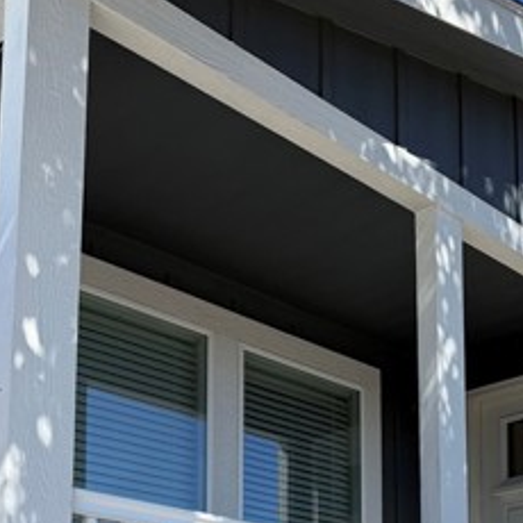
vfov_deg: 26.7
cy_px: 575
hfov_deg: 28.4
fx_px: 1009
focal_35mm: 59
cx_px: 427
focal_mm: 6.76
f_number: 1.78
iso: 80
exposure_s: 1/3145
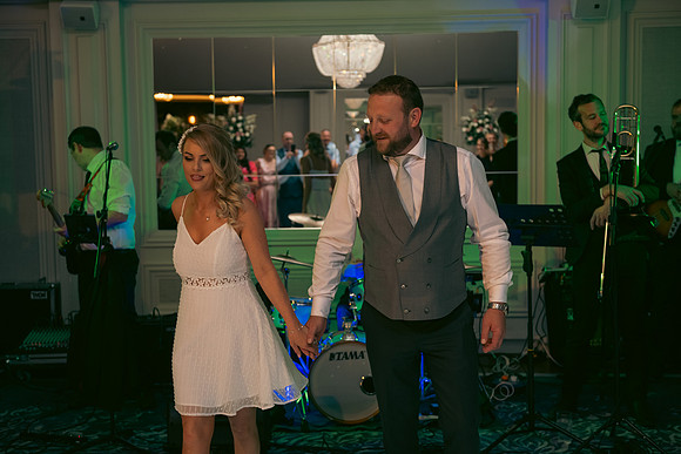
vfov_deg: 26.0
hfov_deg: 38.2
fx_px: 984
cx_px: 340
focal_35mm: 52
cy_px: 227
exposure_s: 1/160
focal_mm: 52
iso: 640
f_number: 3.5
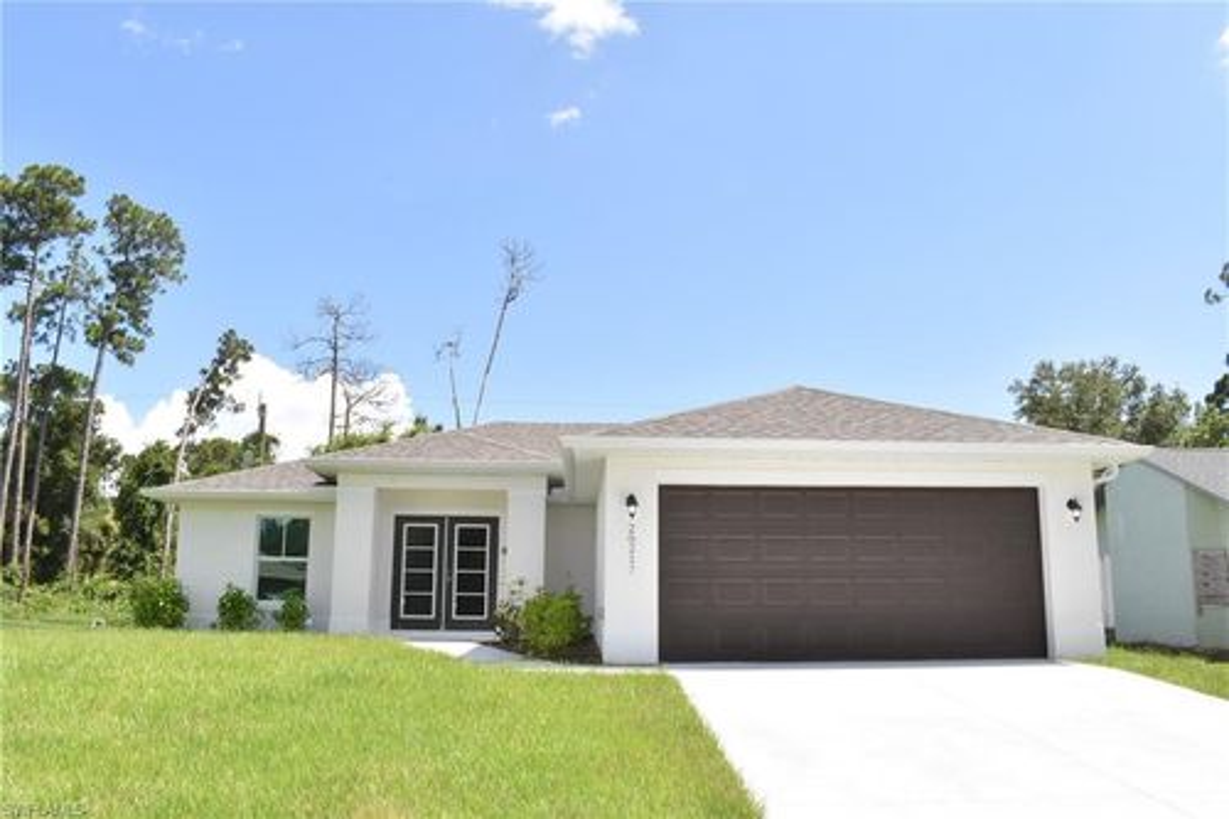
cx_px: 614
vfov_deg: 43.6
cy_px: 410
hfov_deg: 61.9
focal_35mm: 30
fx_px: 1024
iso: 800
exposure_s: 1/200
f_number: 22
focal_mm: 20
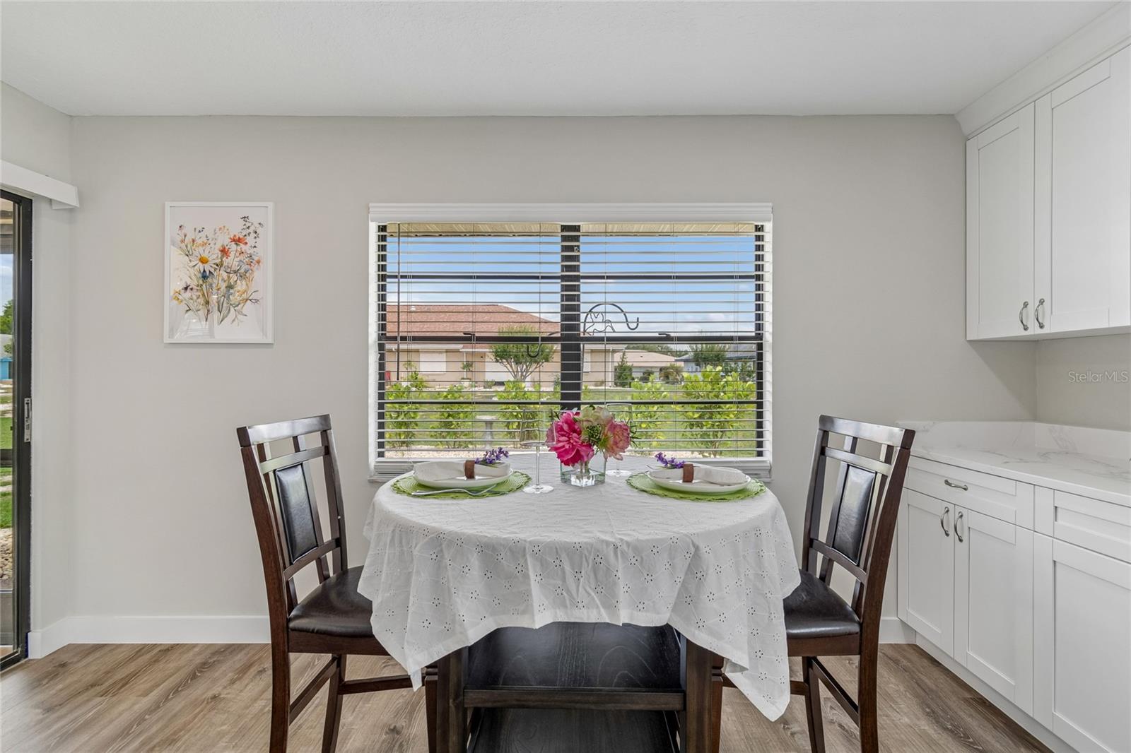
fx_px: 471
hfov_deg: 100.4
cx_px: 566
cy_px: 376
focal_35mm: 15
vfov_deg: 77.3
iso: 100
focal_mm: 10
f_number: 7.1
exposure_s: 1/50
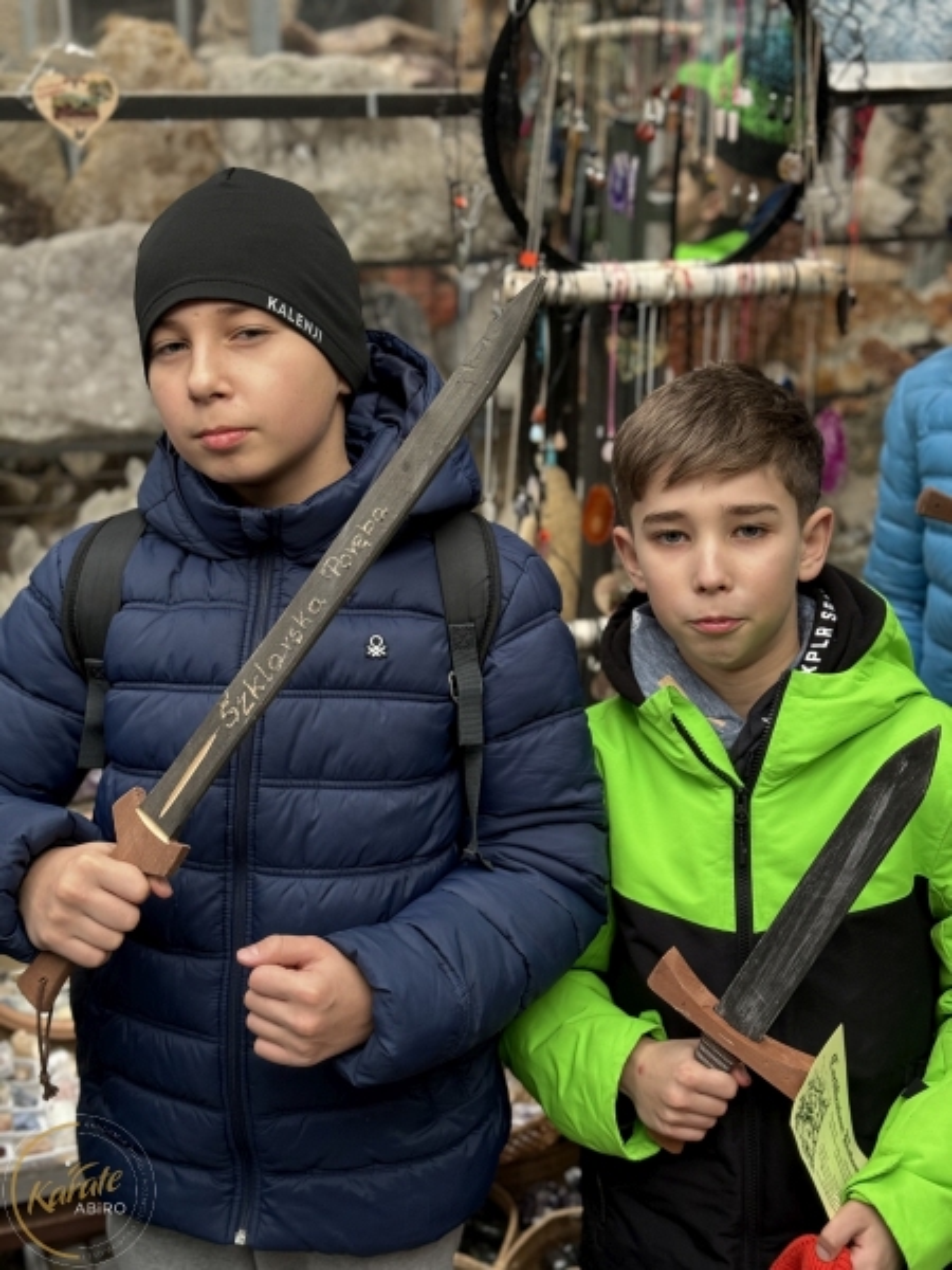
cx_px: 476
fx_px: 1760
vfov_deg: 39.7
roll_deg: -0.3
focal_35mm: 48
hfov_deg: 30.3
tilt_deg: -19.0
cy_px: 635
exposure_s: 1/81
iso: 100
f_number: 1.78
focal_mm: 6.86
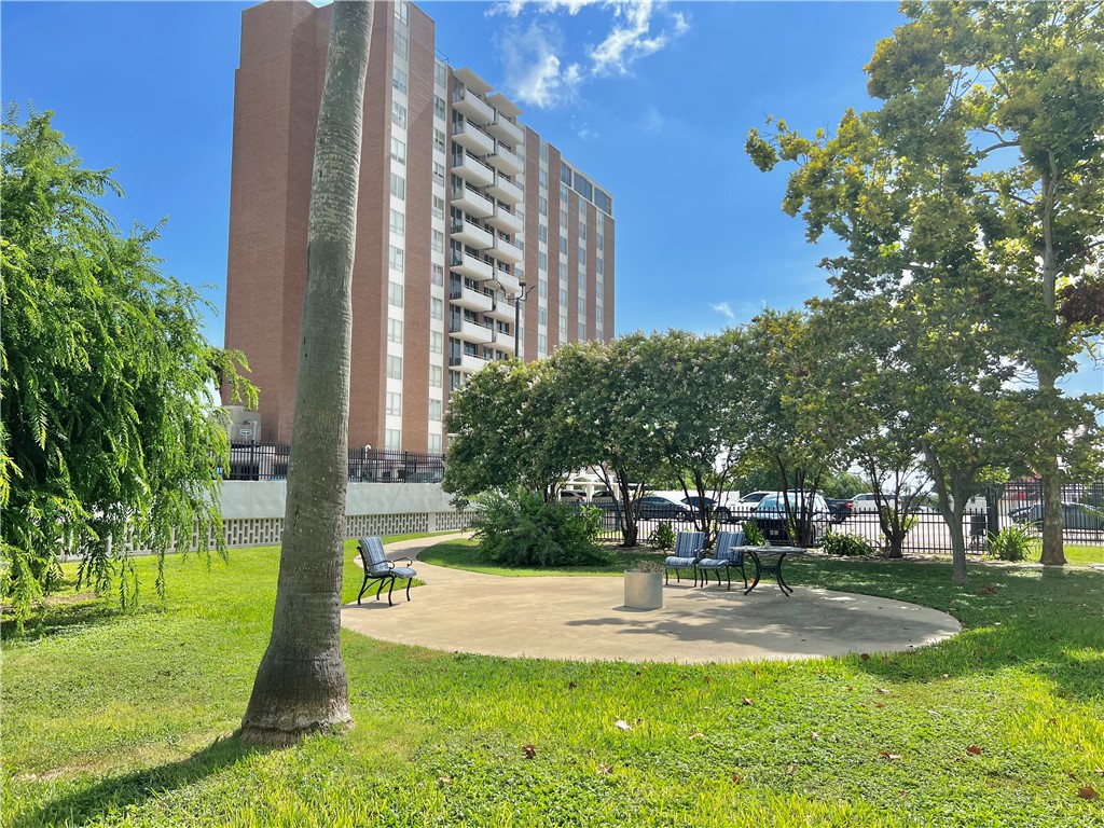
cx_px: 552
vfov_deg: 53.1
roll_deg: -0.8
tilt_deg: +5.0
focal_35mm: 26
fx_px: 829
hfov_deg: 67.3
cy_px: 414
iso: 50
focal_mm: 5.7
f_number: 1.5
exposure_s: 1/4630
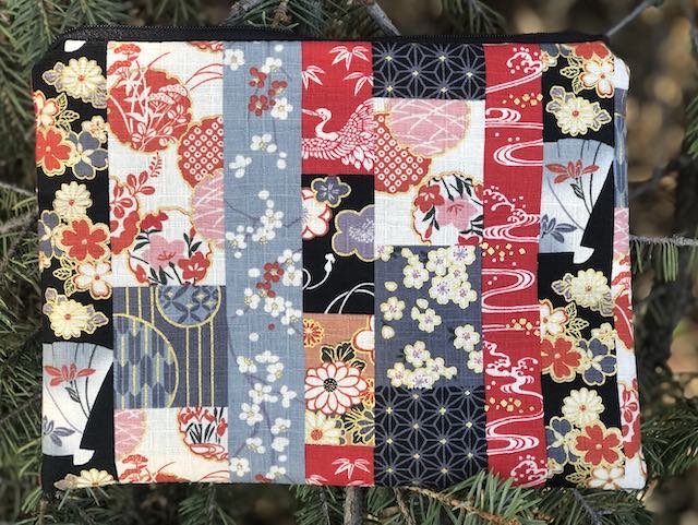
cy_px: 262
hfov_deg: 33.8
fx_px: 1150
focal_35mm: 57
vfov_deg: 25.7
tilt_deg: -72.2
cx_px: 349
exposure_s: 1/30
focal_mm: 6.6
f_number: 2.8
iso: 40
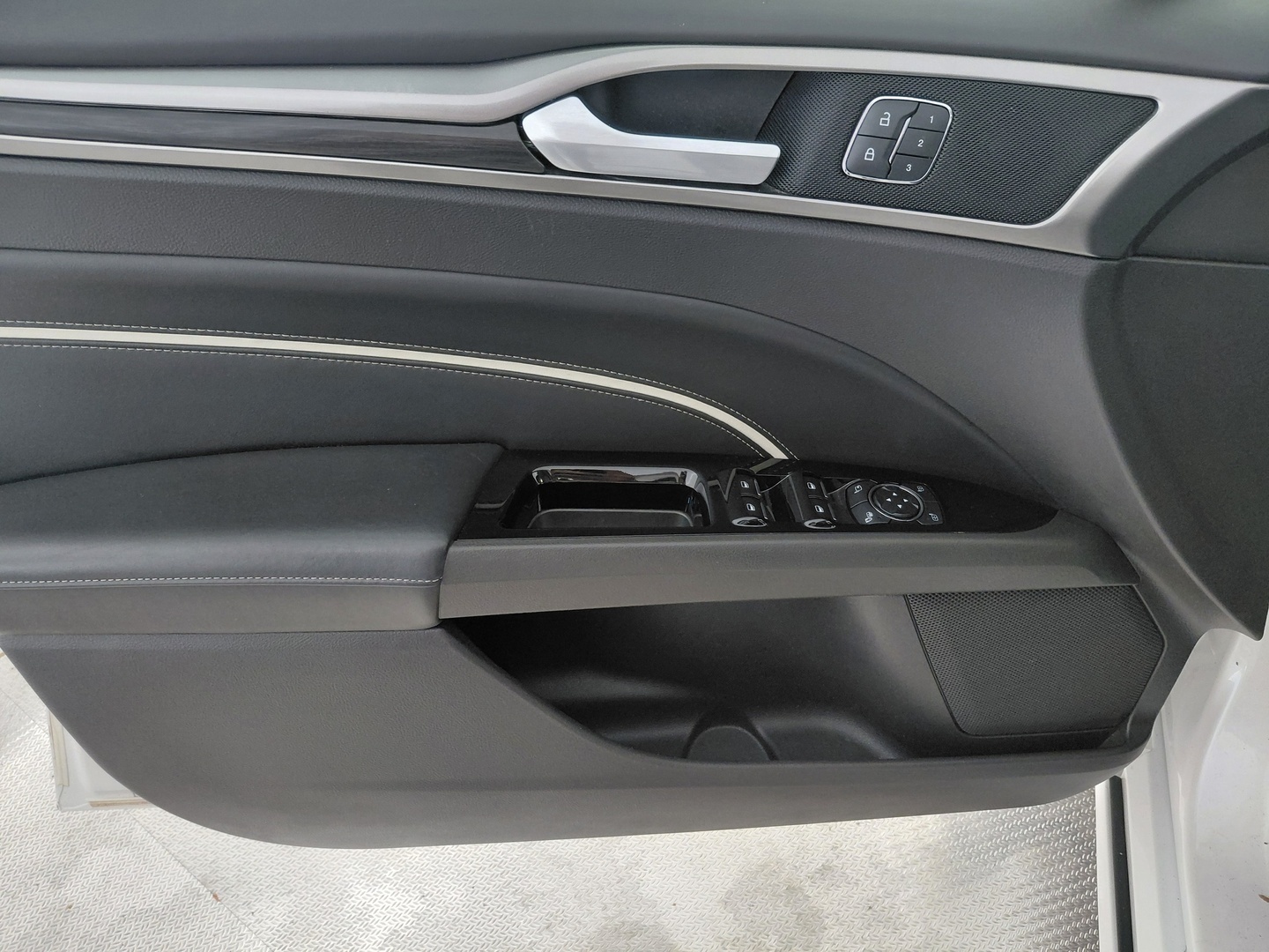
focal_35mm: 25
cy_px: 476
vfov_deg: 54.9
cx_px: 634
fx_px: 916
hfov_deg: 69.4
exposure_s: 1/60
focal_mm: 4.69
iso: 320
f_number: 1.8
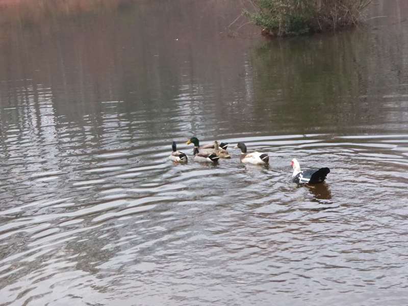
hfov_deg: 23.0
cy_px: 153
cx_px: 204
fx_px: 1002
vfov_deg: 17.4
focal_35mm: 85
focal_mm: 14.1
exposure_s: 1/250
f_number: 4.7
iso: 1250
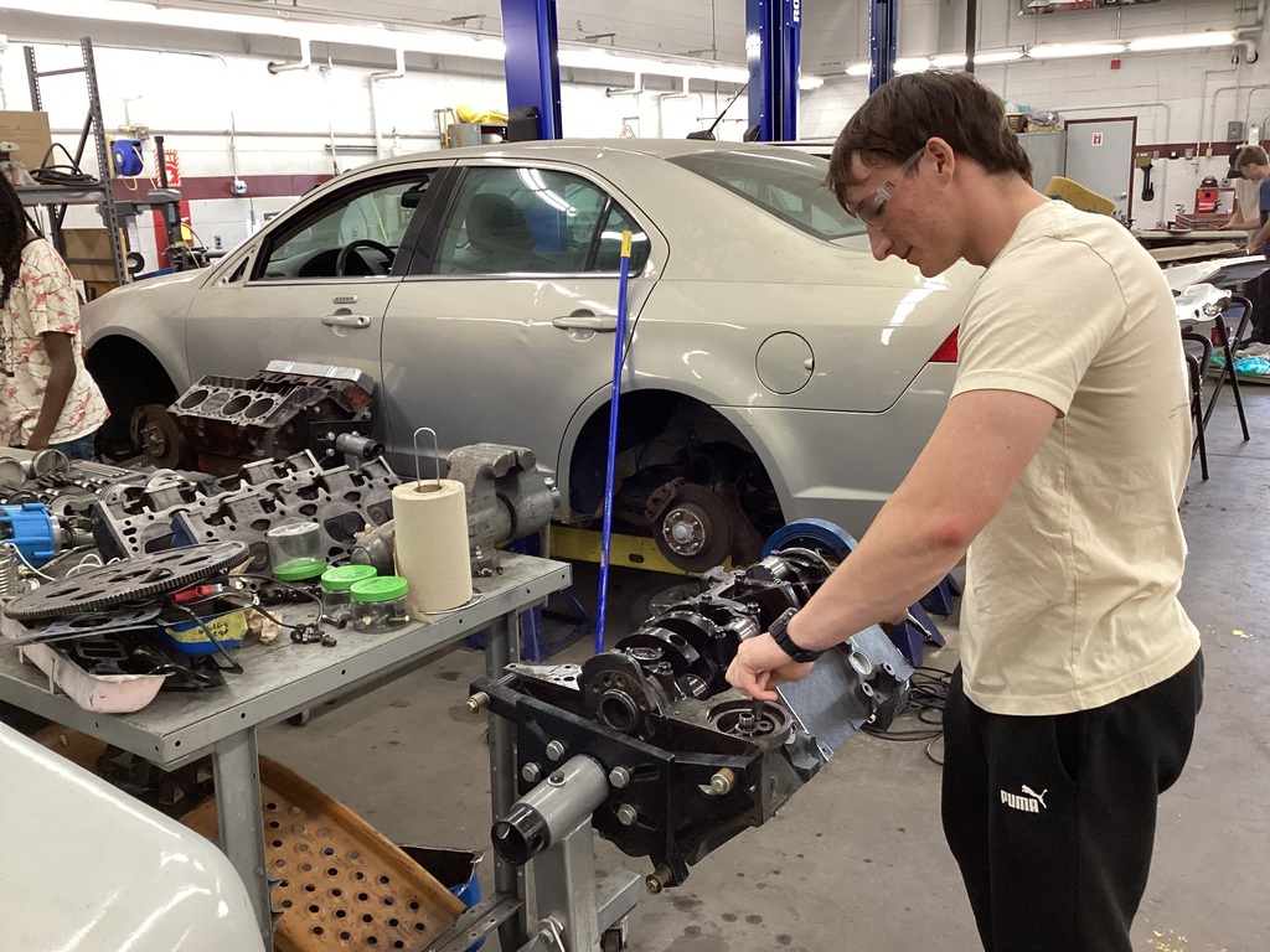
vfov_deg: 45.4
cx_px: 635
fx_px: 1137
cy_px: 476
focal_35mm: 31
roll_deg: +2.3
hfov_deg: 58.4
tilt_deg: -14.1
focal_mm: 3.3
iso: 200
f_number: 2.4
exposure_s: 1/60
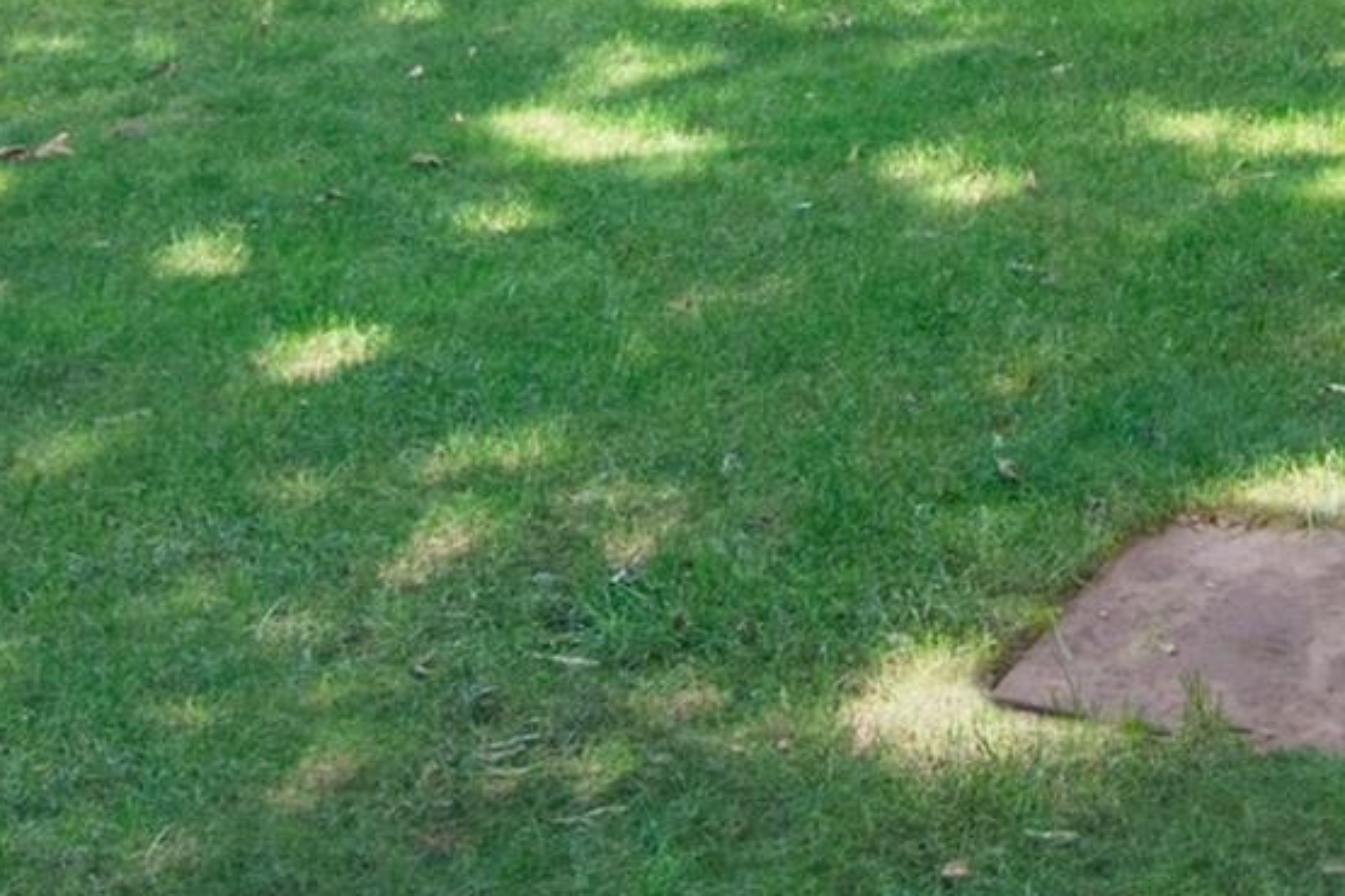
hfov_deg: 31.1
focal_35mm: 61
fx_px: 2273
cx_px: 1267
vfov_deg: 19.4
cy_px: -454
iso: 640
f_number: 8
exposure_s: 1/125
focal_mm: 11
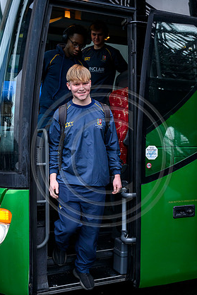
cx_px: 102
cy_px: 155
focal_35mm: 42
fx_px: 344
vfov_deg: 46.4
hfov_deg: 31.9
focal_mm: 39
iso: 3200
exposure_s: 1/800
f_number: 3.5
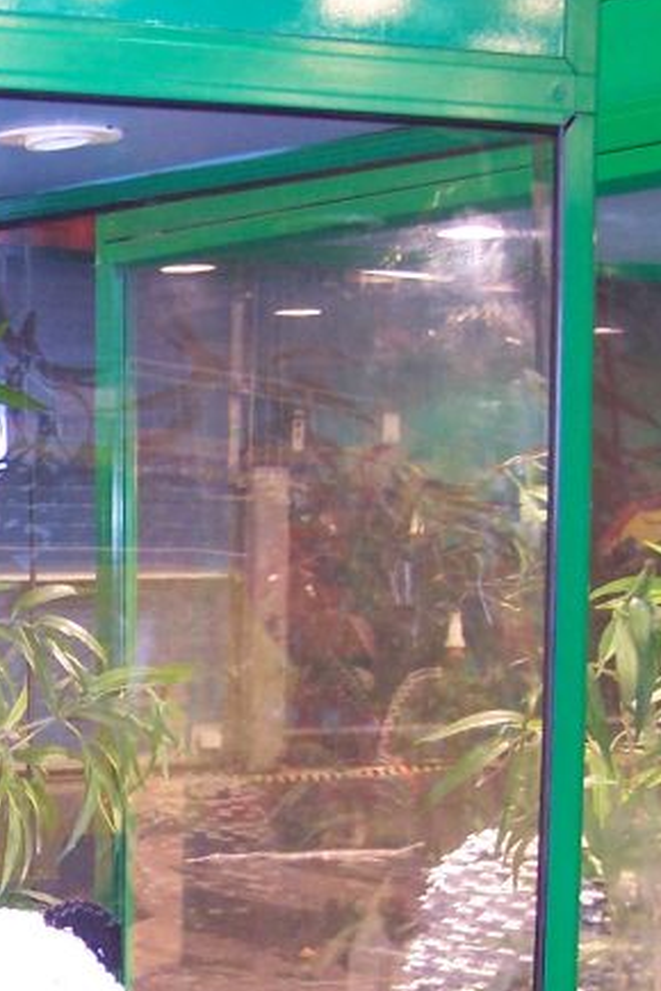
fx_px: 2561
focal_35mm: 93
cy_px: 829
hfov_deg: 14.1
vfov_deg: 21.6
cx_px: -210
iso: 140
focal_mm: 6.3
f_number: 2.8
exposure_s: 1/4
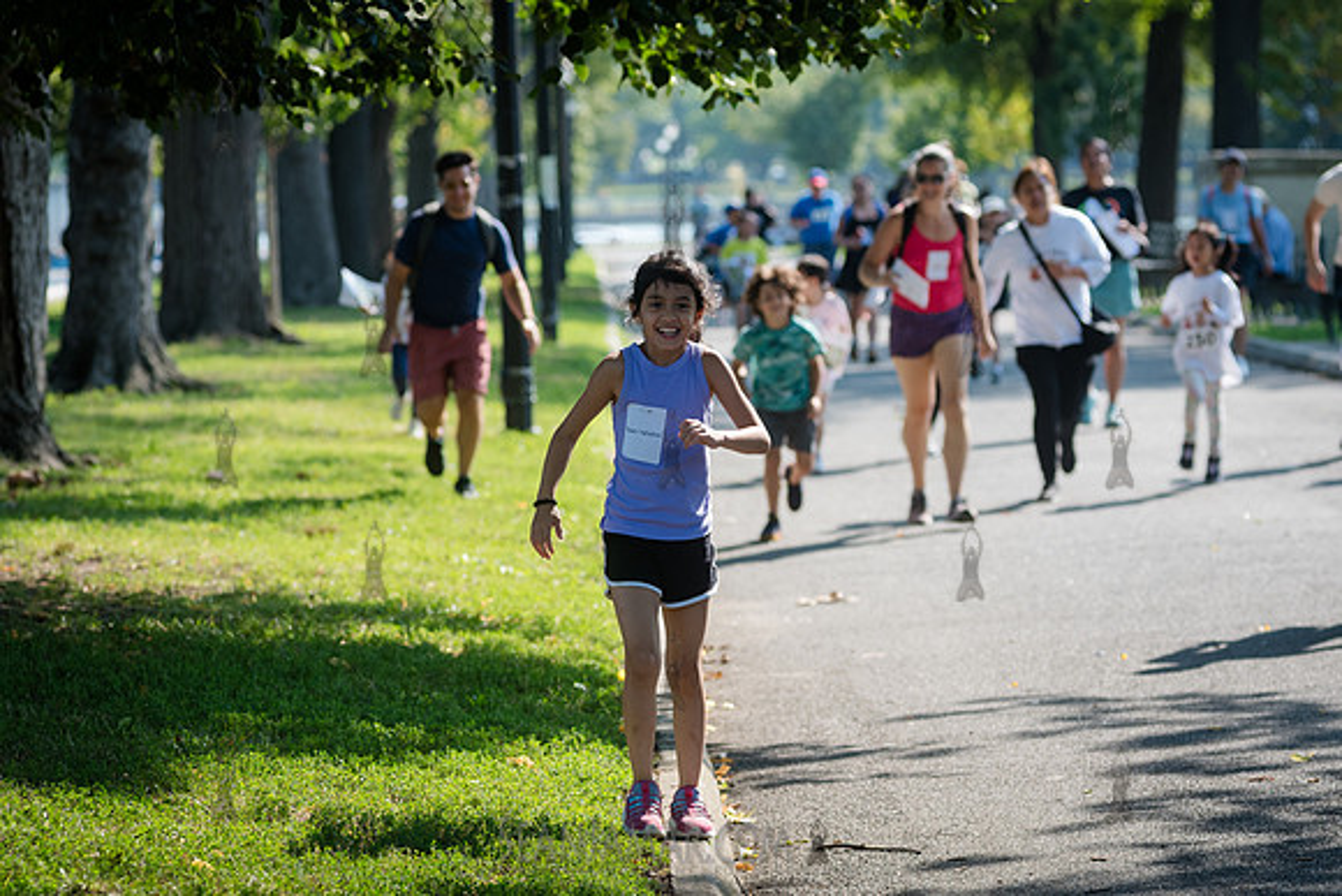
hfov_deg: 12.5
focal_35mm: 165
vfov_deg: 8.3
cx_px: 667
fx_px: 6150
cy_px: 489
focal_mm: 135
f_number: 4.5
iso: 500
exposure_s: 1/1000
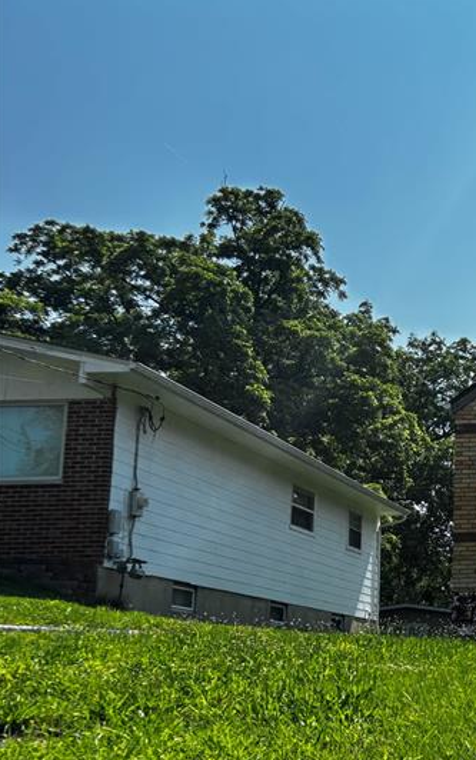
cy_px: 520
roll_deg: +0.8
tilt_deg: +9.3
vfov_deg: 37.7
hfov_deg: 20.7
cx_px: 725
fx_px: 1099
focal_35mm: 53
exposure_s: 1/3021
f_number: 1.6
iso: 50
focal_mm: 5.96
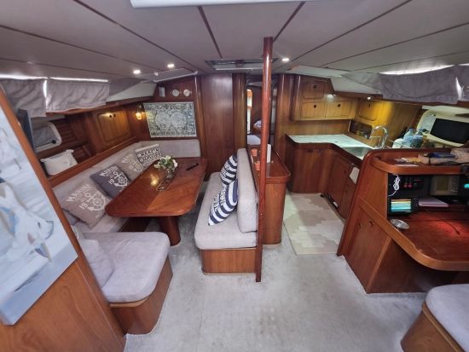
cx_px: 234
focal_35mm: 13
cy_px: 176
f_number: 1.9
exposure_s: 1/50
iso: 250
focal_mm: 2.2
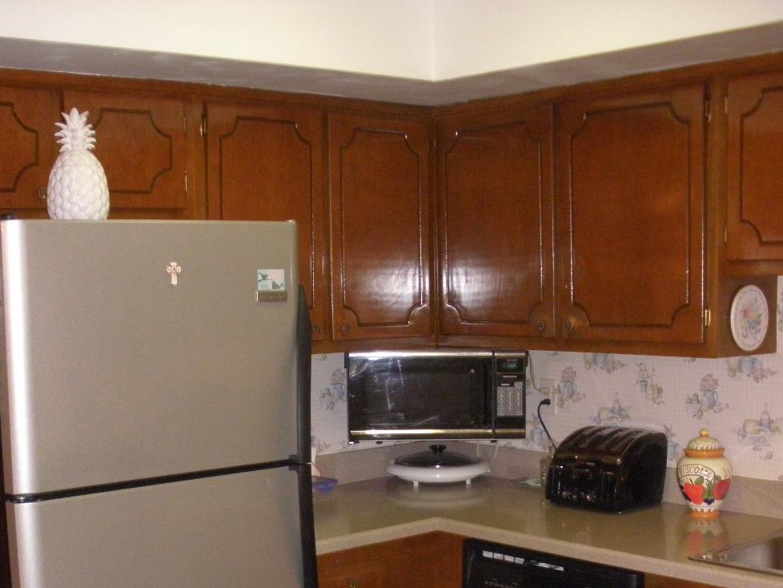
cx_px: 416
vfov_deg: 27.4
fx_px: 1199
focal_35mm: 53
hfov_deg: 36.1
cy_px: 369
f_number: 3.5
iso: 400
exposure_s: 1/30
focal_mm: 6.3
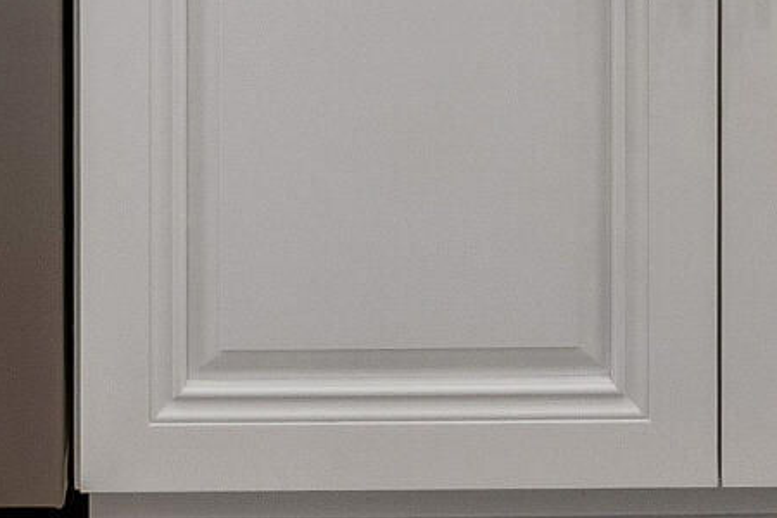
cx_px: 332
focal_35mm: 106
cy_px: -974
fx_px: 2288
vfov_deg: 10.1
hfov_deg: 19.3
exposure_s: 1/125
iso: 400
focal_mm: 10.6
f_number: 8
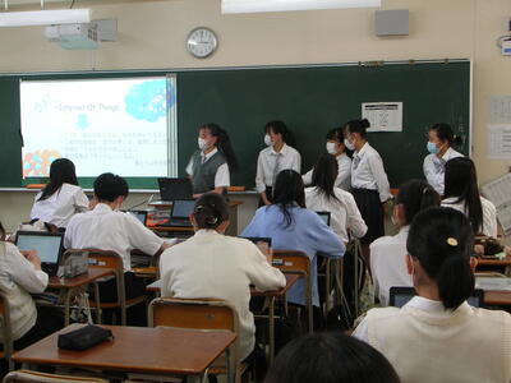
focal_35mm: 54
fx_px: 797
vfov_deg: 27.0
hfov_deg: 35.5
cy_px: 192
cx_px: 256
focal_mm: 9.1
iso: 50
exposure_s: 1/12.3
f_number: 3.4
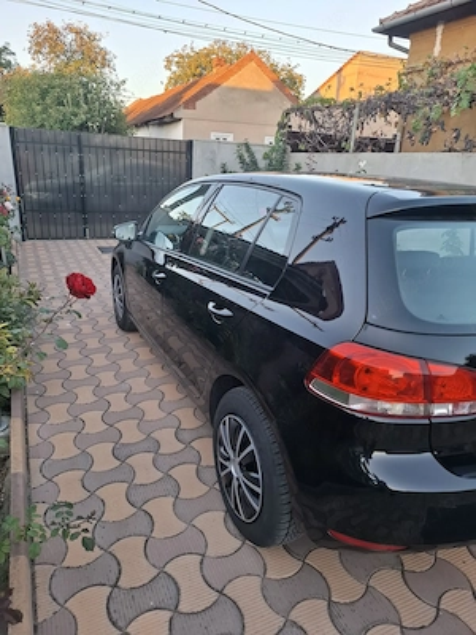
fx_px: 422
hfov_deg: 58.9
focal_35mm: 23
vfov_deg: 73.9
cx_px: 238
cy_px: 318
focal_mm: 5.54
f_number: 1.8
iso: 50
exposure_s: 1/100
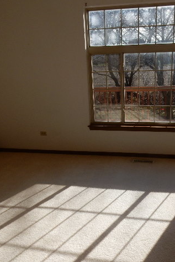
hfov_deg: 37.6
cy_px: 132
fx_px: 255
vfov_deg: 54.4
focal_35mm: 35
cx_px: 113
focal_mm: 4.5
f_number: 3.7
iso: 125
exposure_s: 1/800
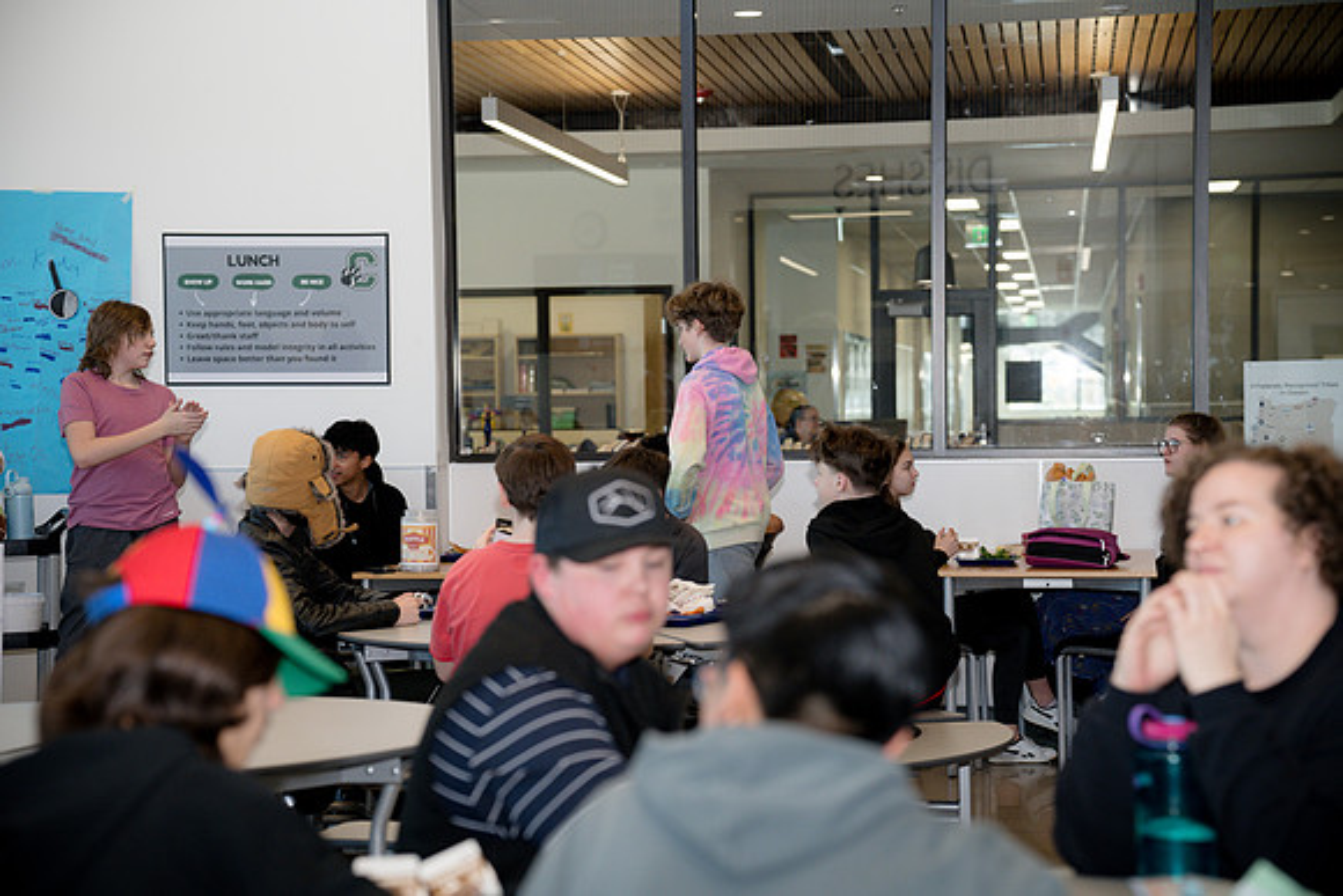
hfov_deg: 24.2
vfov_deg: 16.3
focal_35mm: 84
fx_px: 3134
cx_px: 672
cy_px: 448
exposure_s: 1/320
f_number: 4
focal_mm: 84
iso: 1600
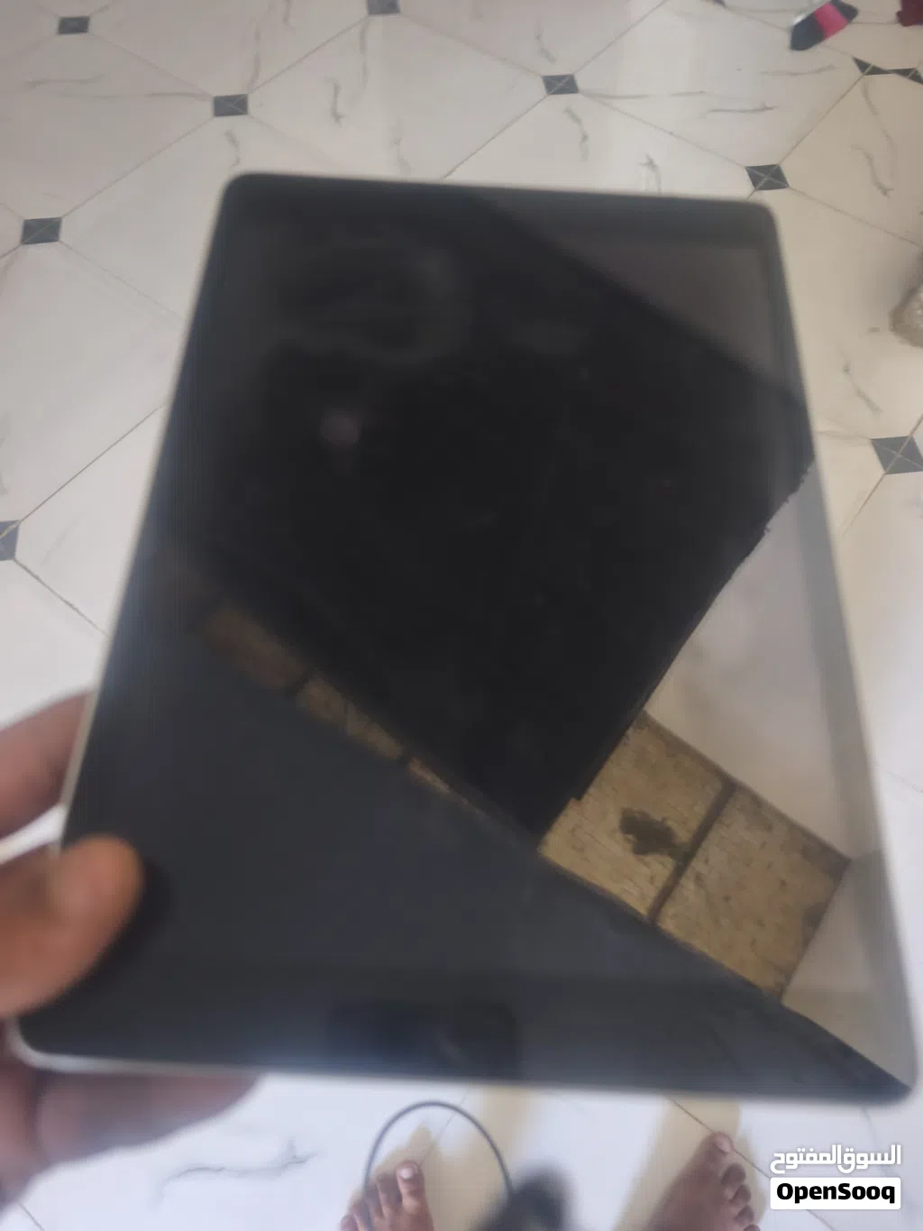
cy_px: 616
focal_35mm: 23
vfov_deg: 73.9
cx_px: 462
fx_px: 818
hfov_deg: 58.9
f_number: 1.65
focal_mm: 6.18
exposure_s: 1/33.3
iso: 1600
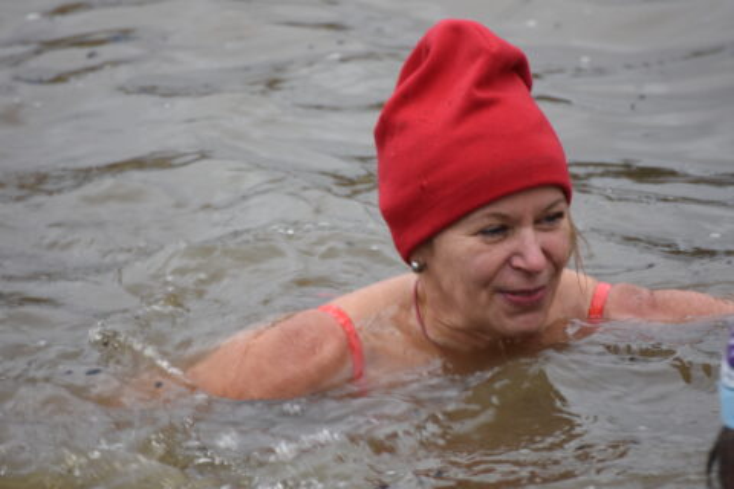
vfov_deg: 3.5
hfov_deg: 5.3
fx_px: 7951
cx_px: 367
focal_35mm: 390
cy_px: 244
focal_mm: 260
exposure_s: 1/100
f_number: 5.6
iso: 100
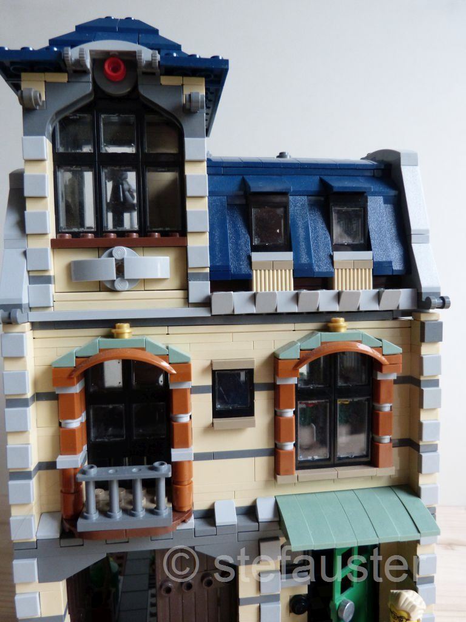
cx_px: 233
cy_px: 311
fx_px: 449
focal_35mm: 25
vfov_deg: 69.4
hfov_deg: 54.9
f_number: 2.8
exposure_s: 1/60
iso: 400
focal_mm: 4.5
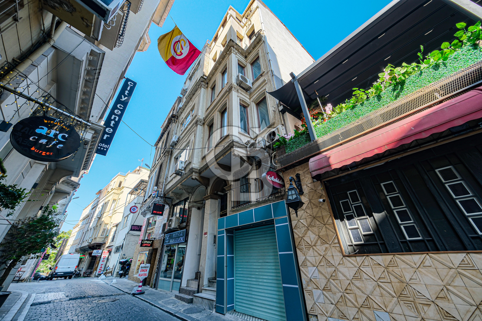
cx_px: 241
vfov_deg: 90.0
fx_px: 161
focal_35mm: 12
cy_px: 160
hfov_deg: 112.6
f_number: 4.5
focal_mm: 8
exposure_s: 1/70
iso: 160
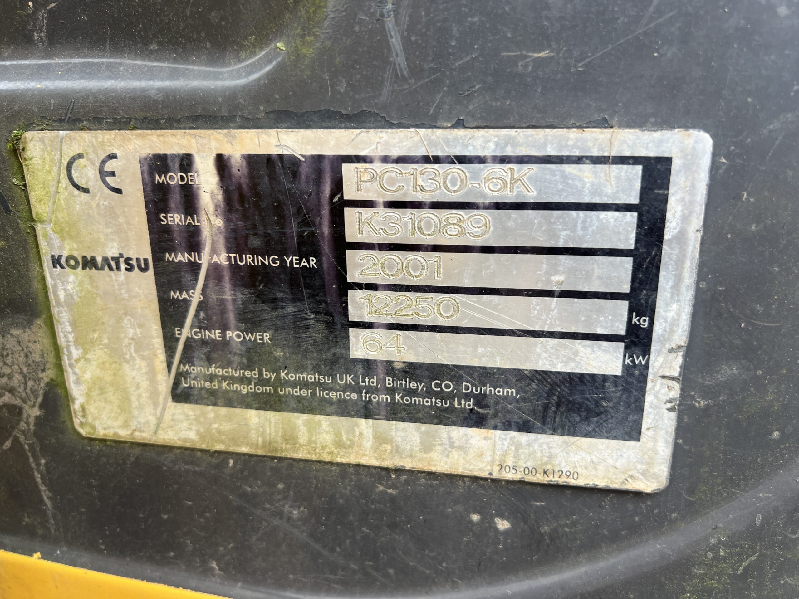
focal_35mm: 26
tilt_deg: -17.6
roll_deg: -0.7
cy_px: 300
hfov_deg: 67.3
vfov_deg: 53.1
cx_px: 400
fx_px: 600
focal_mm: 5.7
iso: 40
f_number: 1.5
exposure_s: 1/121
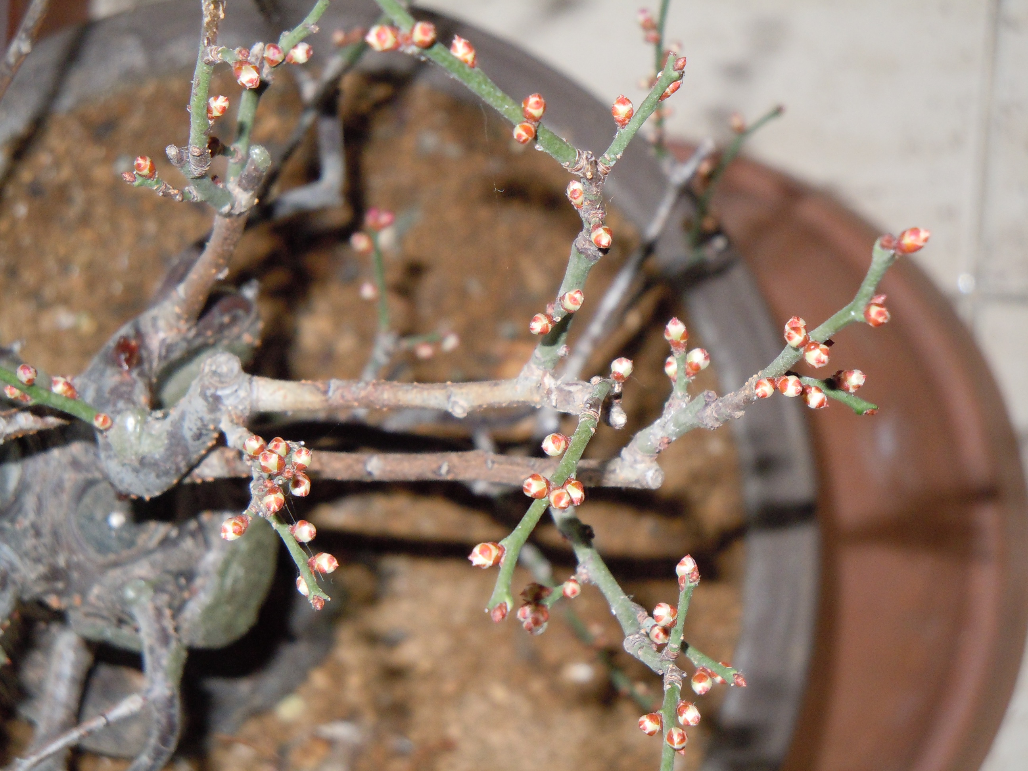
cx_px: 514
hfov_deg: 17.0
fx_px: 3445
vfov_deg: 12.8
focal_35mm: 116
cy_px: 386
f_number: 4.6
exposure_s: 1/50
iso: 400
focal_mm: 20.9
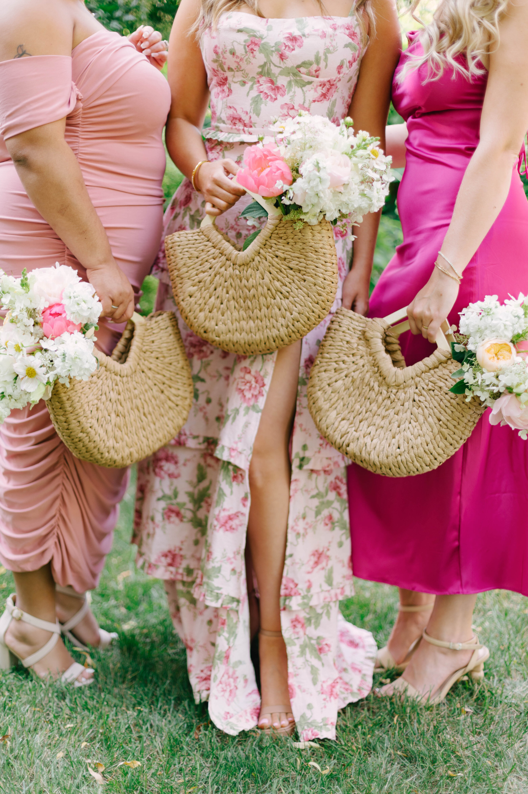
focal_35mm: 50
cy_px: 397
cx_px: 264
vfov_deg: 39.6
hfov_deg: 27.0
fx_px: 1102
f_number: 1.8
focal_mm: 50
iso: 140
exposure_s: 1/200
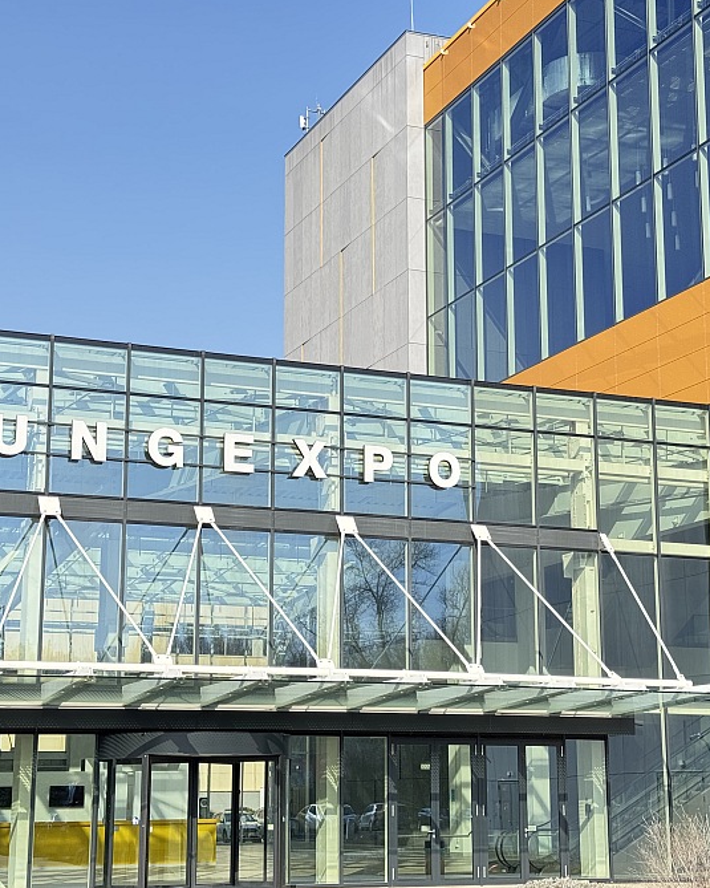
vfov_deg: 30.0
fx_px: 1655
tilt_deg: +12.4
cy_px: 441
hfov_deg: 24.2
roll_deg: +0.8
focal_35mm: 63
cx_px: 384
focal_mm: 6.76
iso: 64
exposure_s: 1/1724
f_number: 1.78
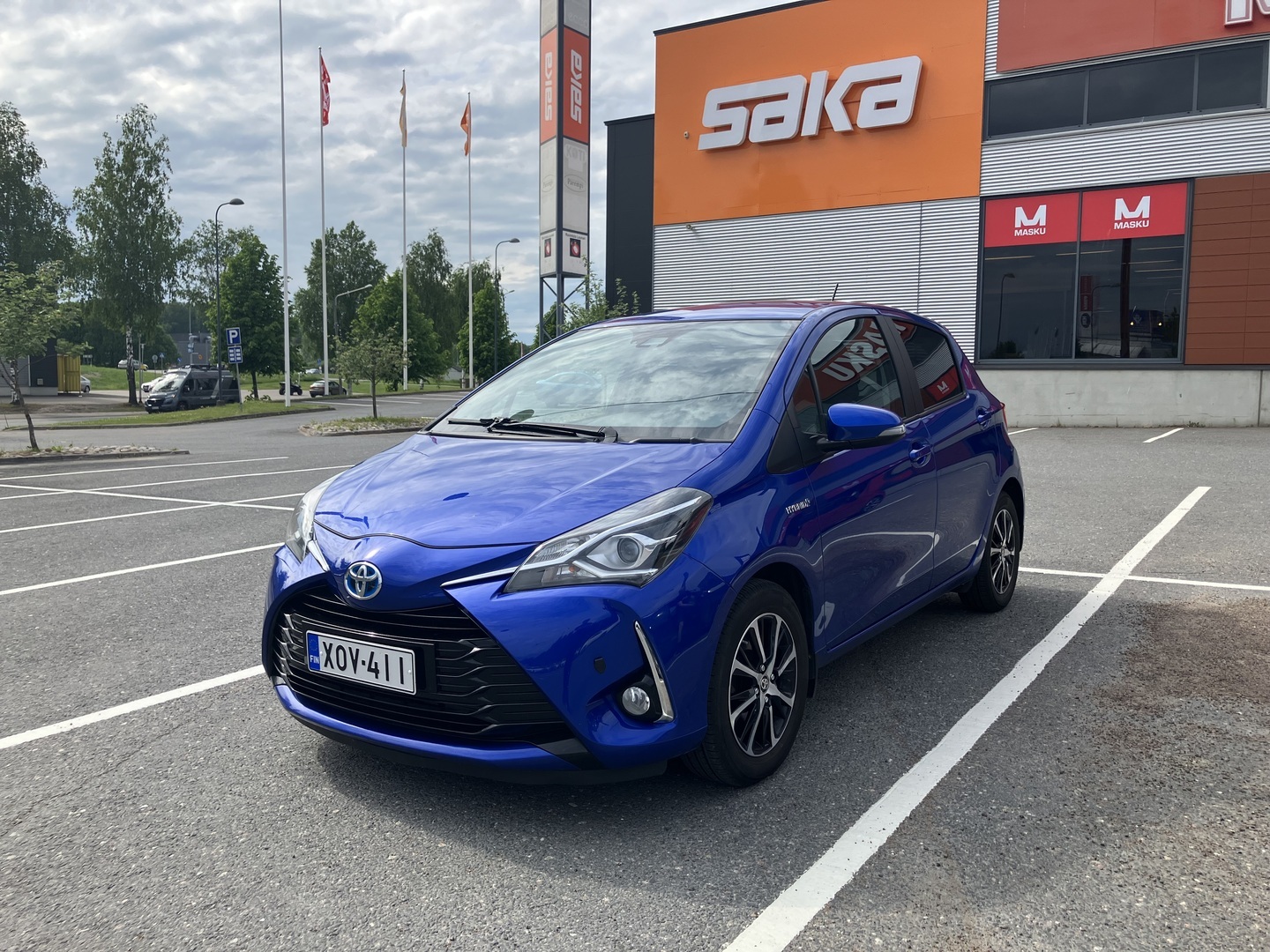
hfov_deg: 63.4
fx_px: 1027
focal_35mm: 28
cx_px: 635
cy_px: 476
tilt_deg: -4.9
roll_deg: -0.1
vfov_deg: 49.7
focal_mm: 3.99
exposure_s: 1/1517
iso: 32
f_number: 1.8
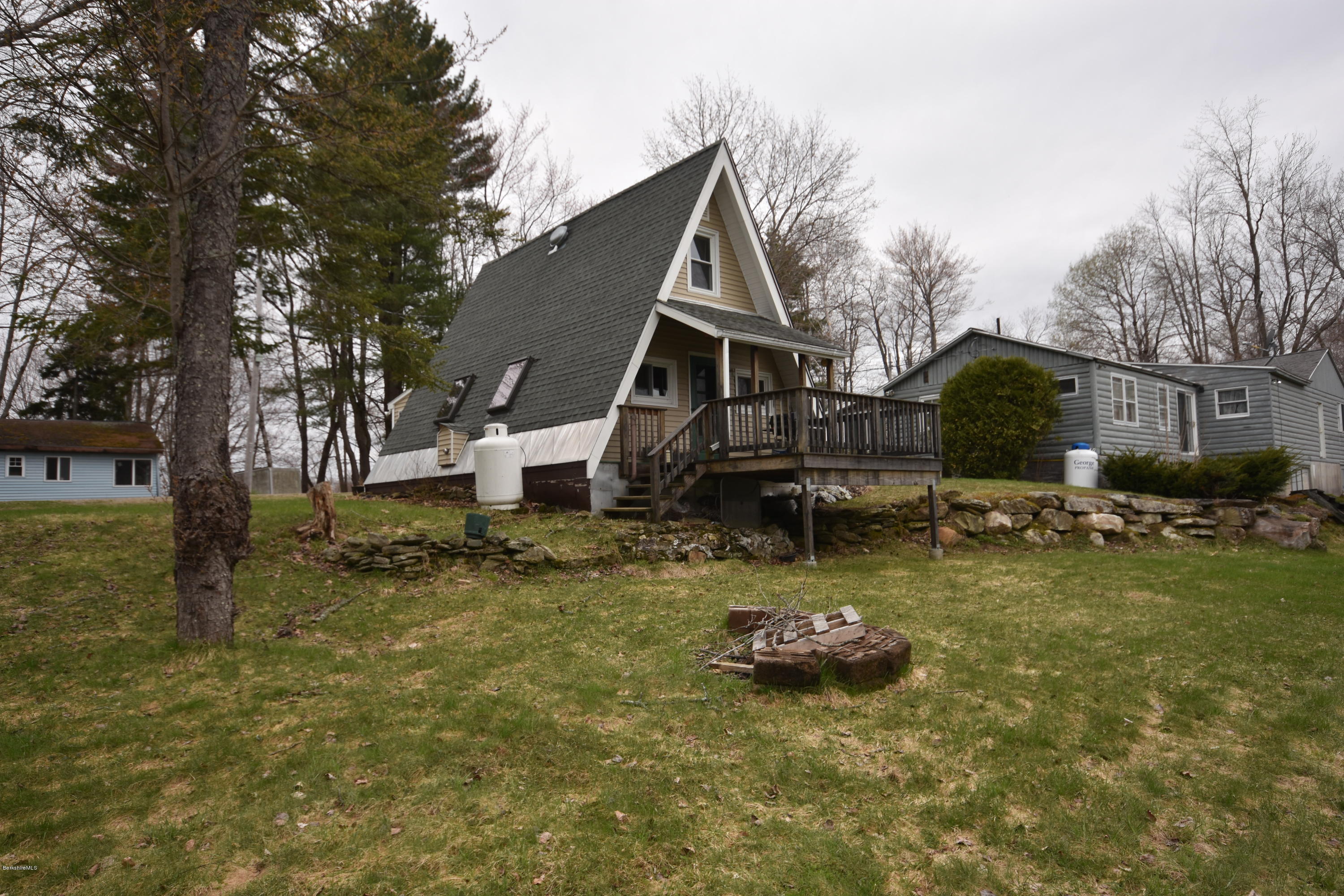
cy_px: 448
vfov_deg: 59.5
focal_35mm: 21
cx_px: 672
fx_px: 784
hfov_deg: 81.2
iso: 100
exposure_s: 1/200
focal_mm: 14
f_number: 7.1
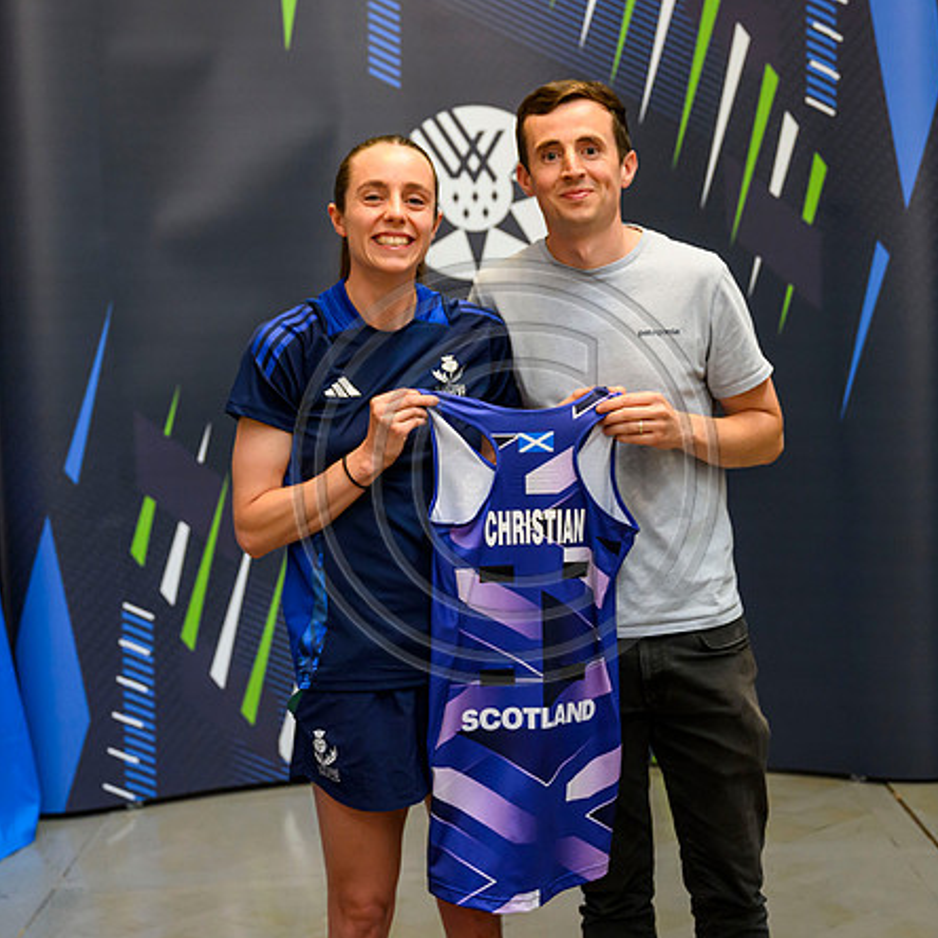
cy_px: 436
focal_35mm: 68
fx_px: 2085
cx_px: 575
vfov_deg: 25.4
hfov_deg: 25.3
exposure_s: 1/250
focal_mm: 49
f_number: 3.5
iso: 4000
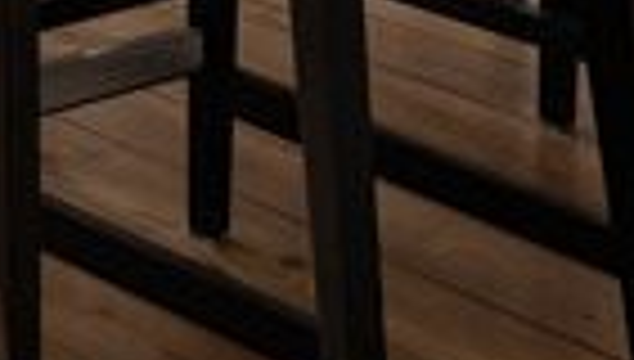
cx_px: -477
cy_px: -819
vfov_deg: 7.1
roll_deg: +0.3
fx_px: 2493
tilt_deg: -0.7
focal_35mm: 148
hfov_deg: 13.2
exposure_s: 1/195
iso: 125
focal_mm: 6.76
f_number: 1.78
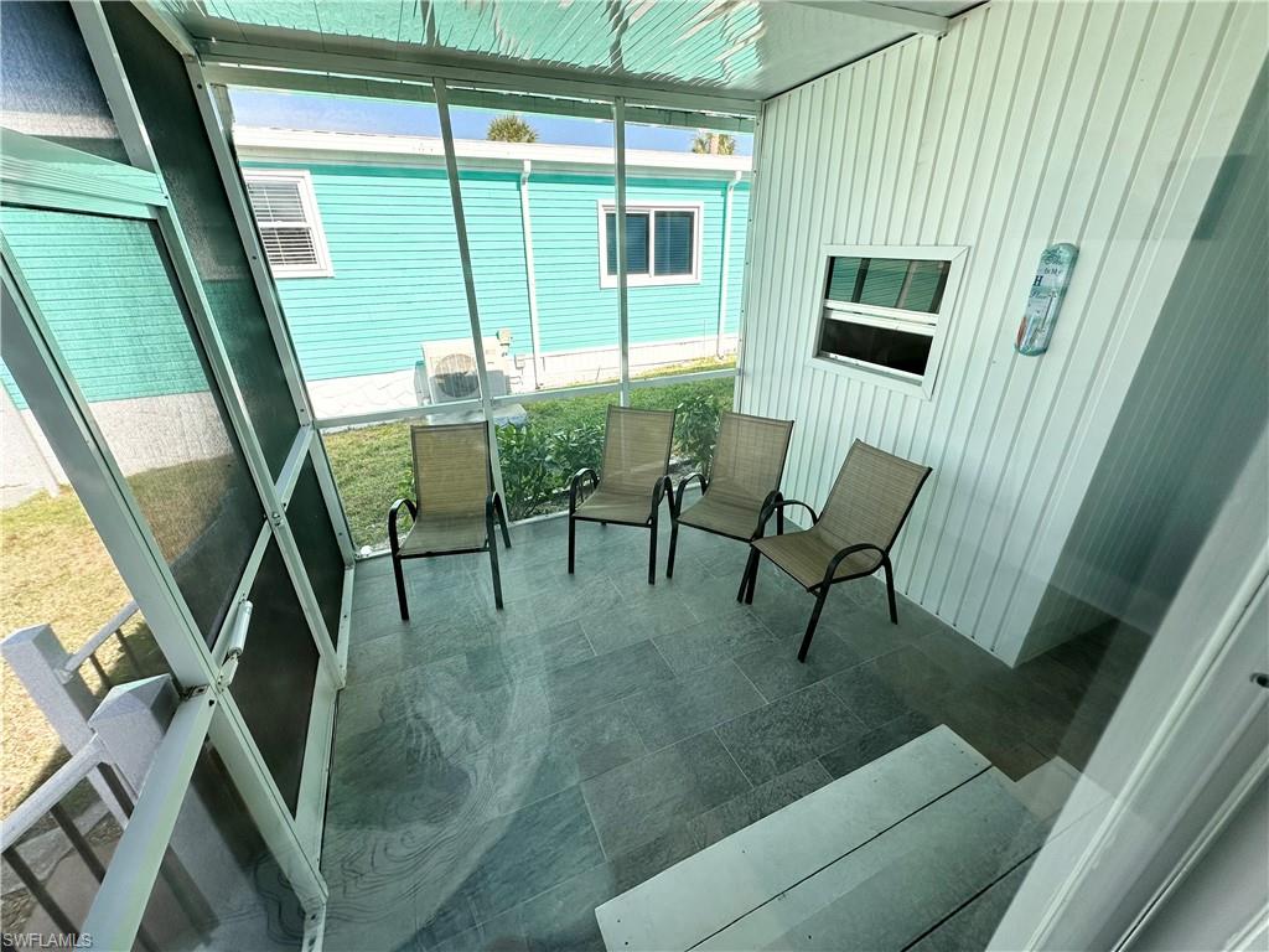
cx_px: 634
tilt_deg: -25.0
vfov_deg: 85.7
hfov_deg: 102.1
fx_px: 513
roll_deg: +0.6
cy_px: 476
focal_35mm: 14
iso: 40
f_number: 2.2
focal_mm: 2.22
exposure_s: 1/261
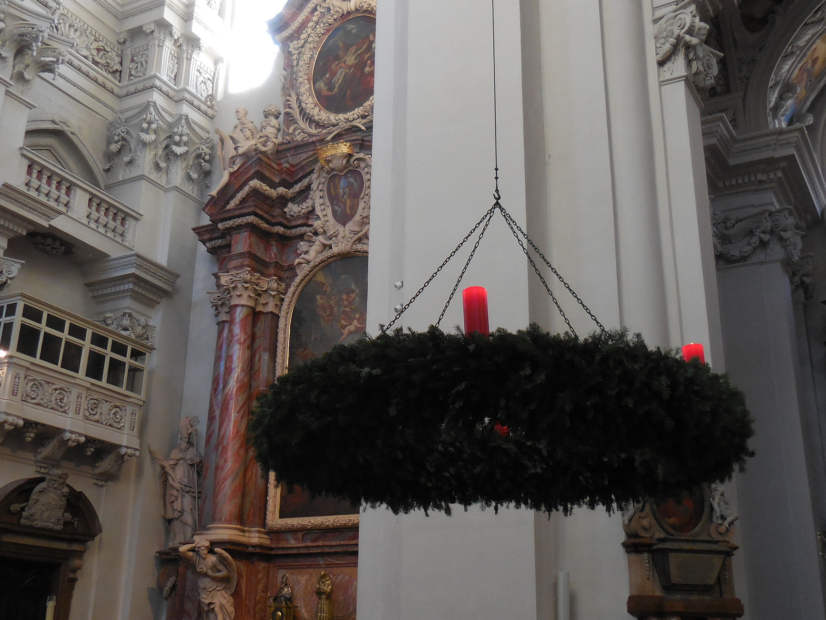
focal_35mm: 39
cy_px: 286
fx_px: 931
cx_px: 402
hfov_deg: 47.9
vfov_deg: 36.8
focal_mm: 5.9
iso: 320
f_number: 3.7
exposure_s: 1/30
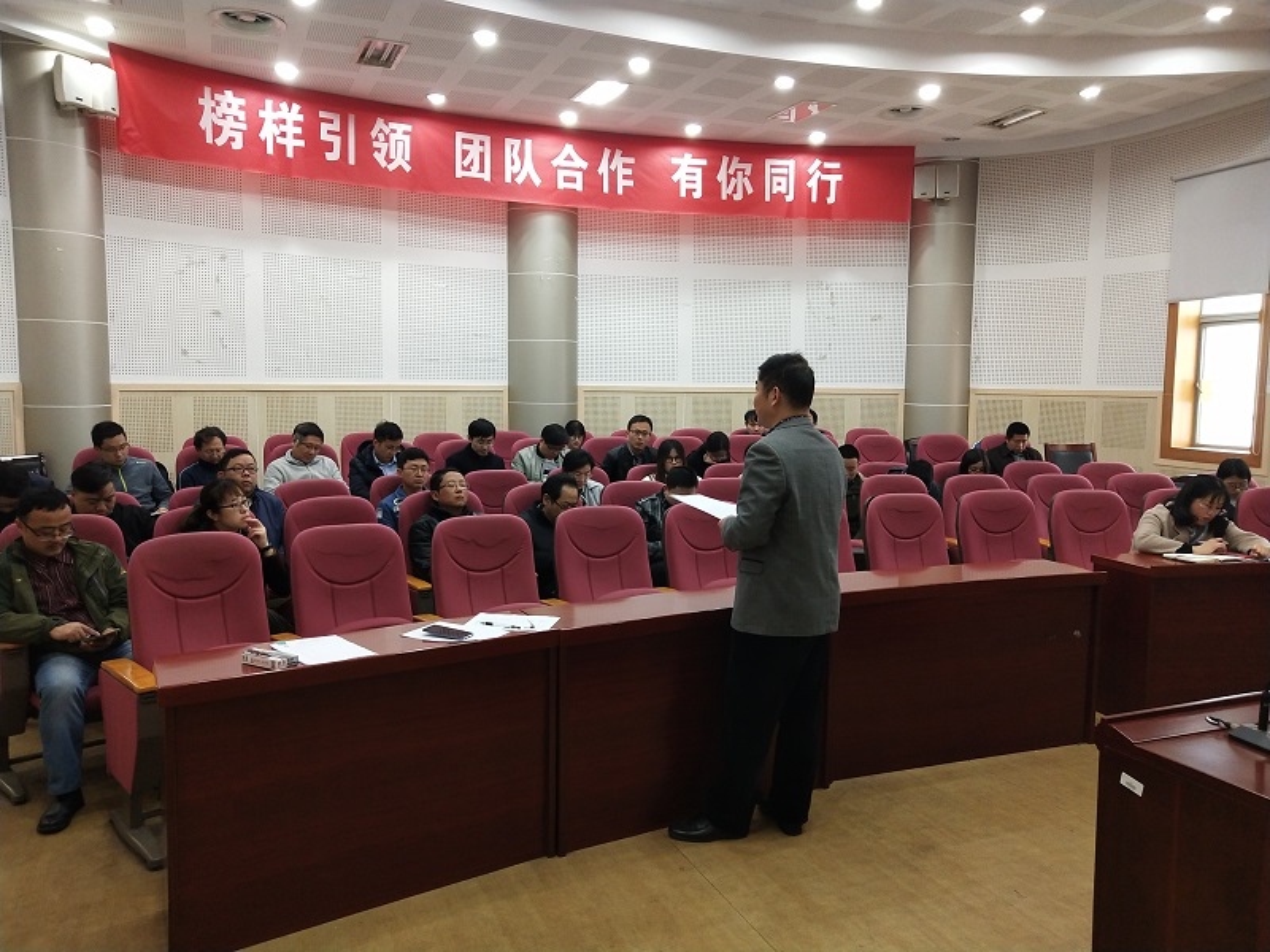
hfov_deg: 60.0
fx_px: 1101
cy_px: 476
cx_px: 635
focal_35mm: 30
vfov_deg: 46.8
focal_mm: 3.95
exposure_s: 1/50
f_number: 1.8
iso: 292
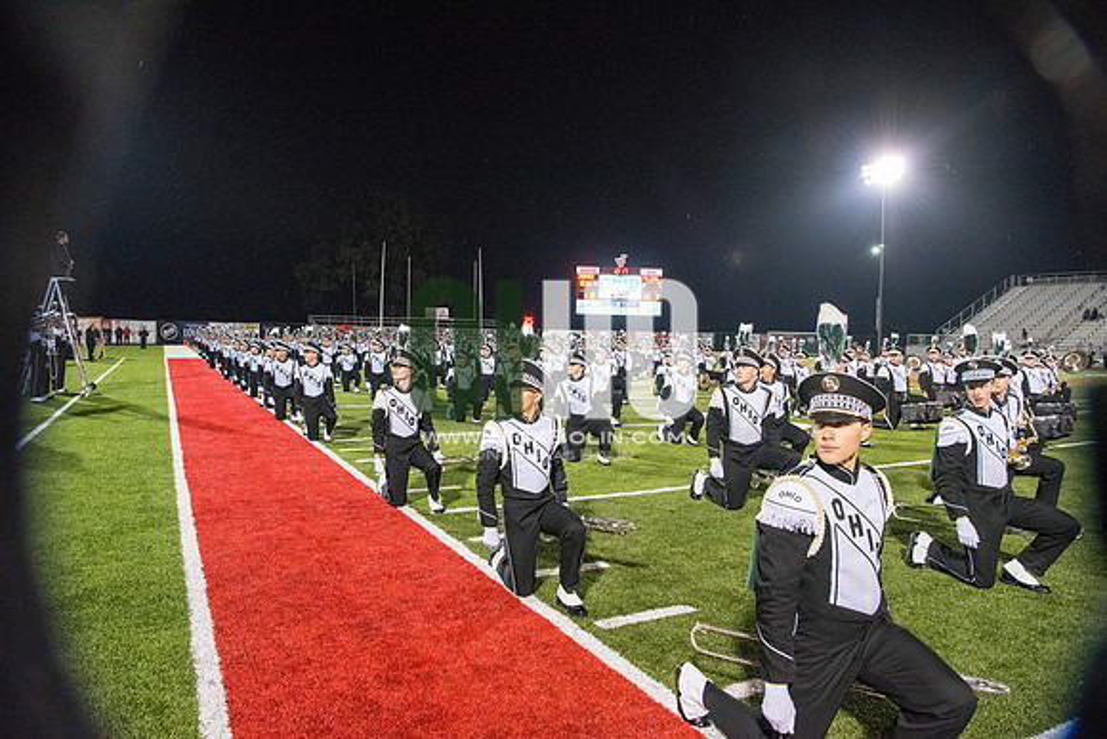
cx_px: 554
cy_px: 370
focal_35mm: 24
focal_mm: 24
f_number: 5.6
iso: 5000
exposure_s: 1/320
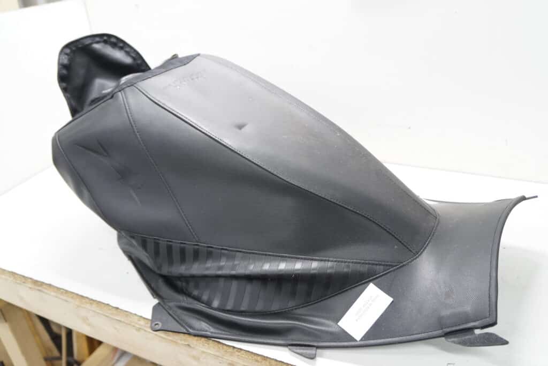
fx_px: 434
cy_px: 183
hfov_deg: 64.5
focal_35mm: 28
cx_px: 274
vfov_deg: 45.7
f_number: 3.5
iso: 640
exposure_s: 1/60
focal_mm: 19
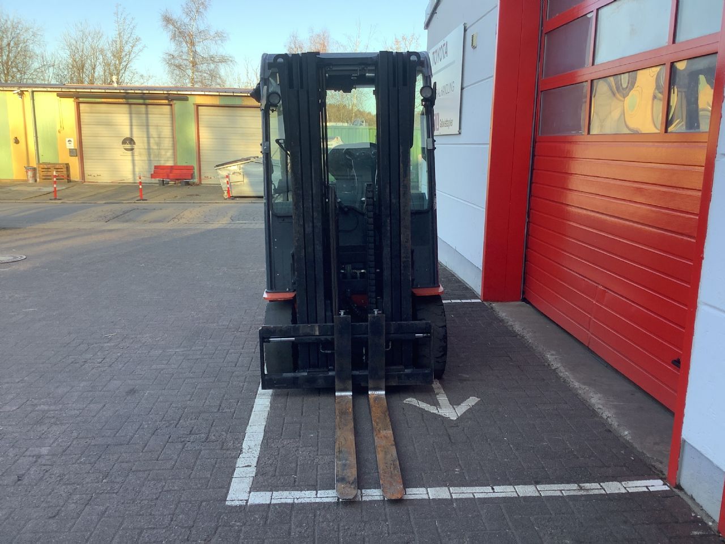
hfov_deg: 58.4
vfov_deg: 45.4
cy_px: 272
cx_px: 362
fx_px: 649
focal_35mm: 31
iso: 25
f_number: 2.4
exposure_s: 1/100
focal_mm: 3.3
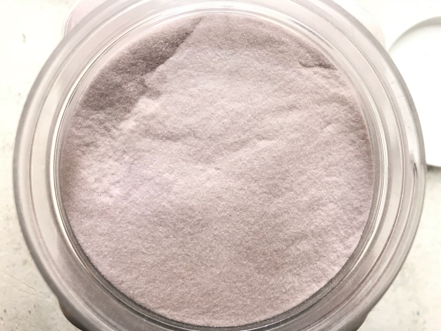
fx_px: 357
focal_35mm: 28
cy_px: 166
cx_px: 220
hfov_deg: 63.4
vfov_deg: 49.7
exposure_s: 1/40
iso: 25
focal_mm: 3.99
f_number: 1.8
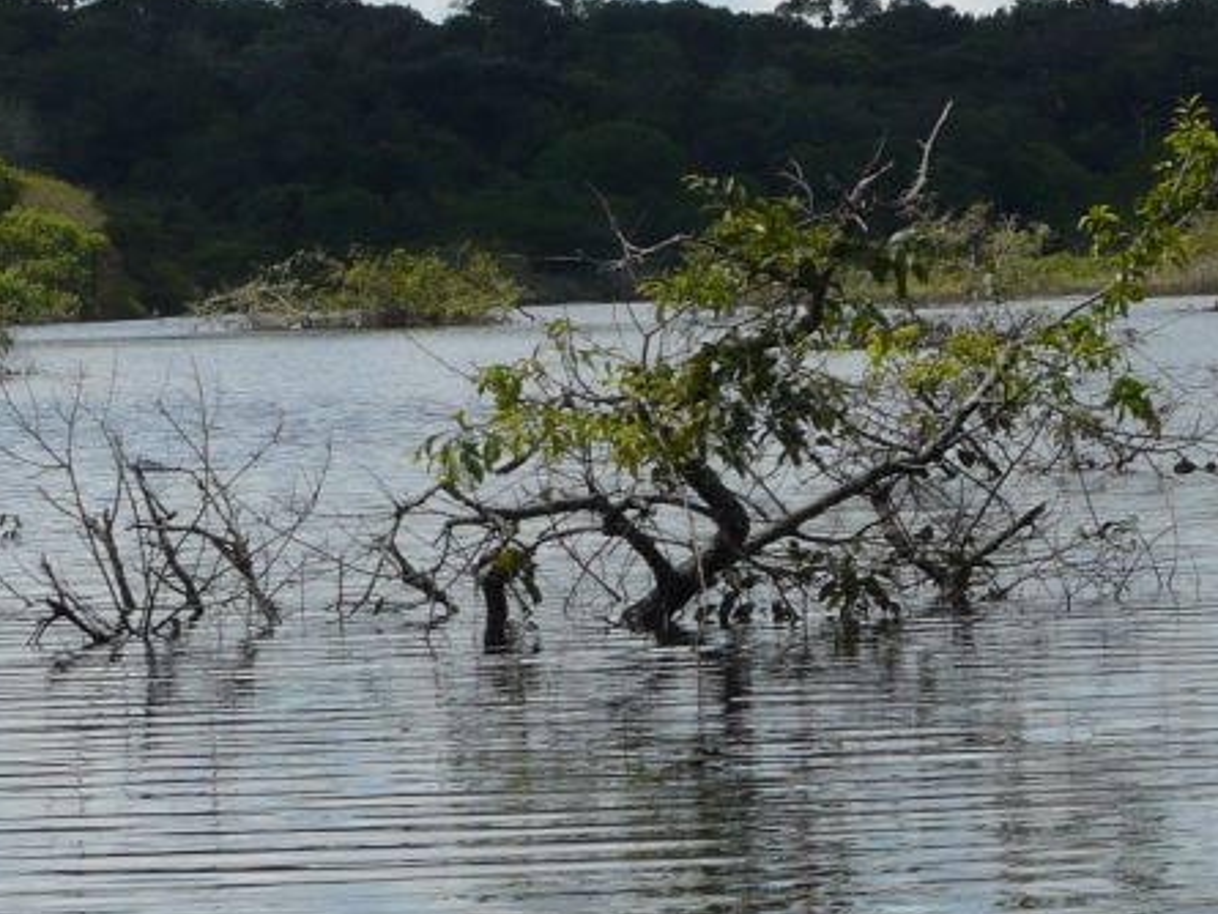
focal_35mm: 203
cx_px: 523
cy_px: 391
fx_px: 7145
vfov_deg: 7.3
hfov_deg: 9.7
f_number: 4.5
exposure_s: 1/1000
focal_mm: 11.7
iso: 100
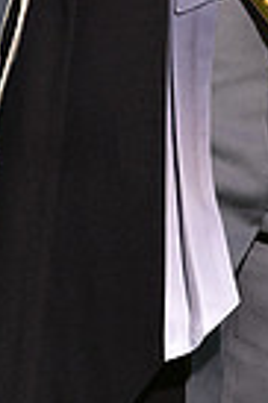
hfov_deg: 1.6
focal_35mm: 848
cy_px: -282
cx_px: 196
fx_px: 9493
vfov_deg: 2.4
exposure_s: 1/250
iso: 80
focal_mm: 200
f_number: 5.6
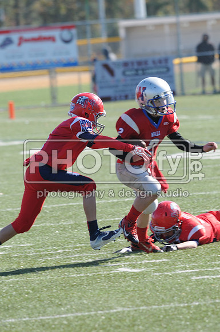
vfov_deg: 4.6
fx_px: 4137
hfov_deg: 3.0
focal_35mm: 450
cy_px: 166
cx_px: 110
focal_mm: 300
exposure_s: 1/500
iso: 200
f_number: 6.3
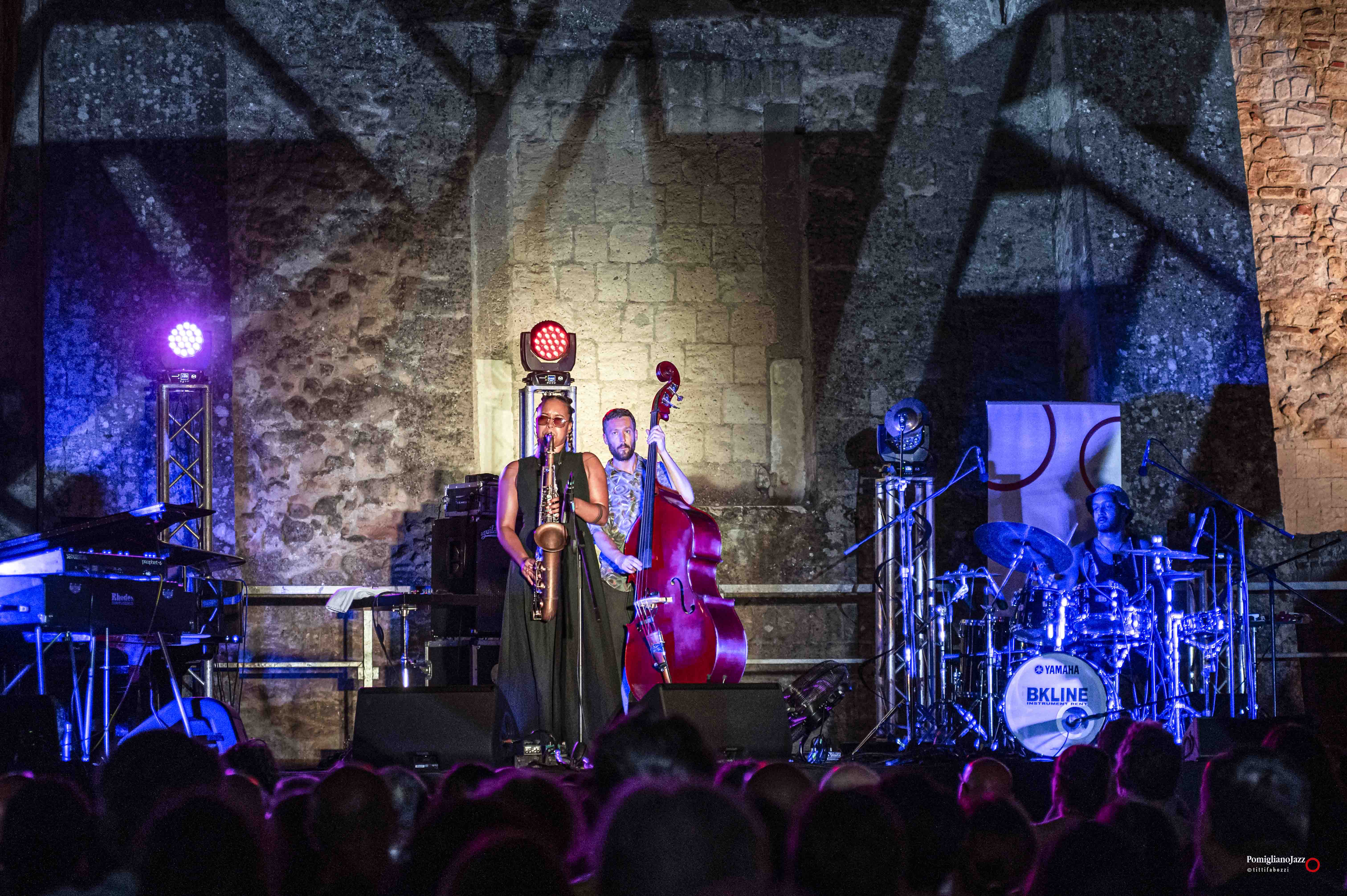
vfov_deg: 17.0
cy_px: 448
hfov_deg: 25.4
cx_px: 674
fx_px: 2991
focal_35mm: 80
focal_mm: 80
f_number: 3.2
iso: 1600
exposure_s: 1/320
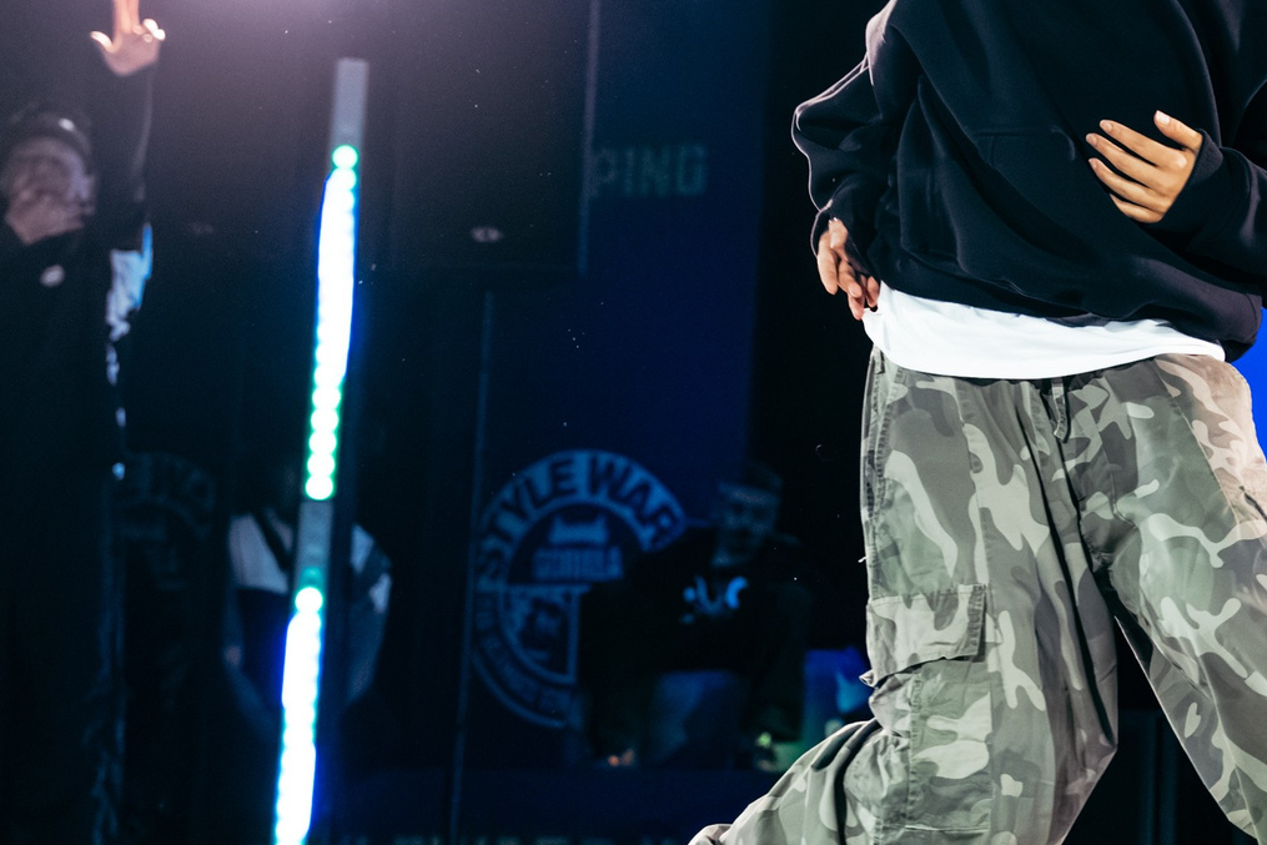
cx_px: 1191
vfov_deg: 12.3
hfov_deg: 18.1
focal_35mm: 111
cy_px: 223
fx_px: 3907
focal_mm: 44
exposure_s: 1/800
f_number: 2.8
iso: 3200
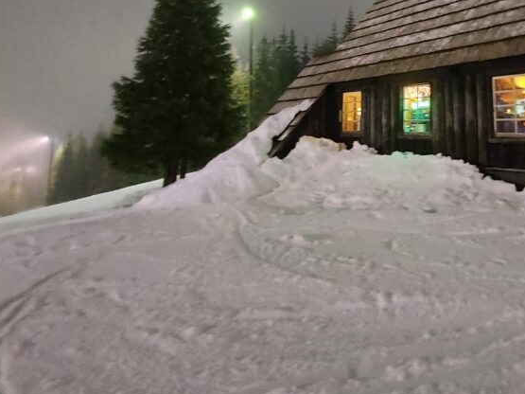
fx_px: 364
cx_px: 403
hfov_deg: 66.5
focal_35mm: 24
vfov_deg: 52.8
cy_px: 74
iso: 1000
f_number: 2.2
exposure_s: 1/10
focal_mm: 1.74
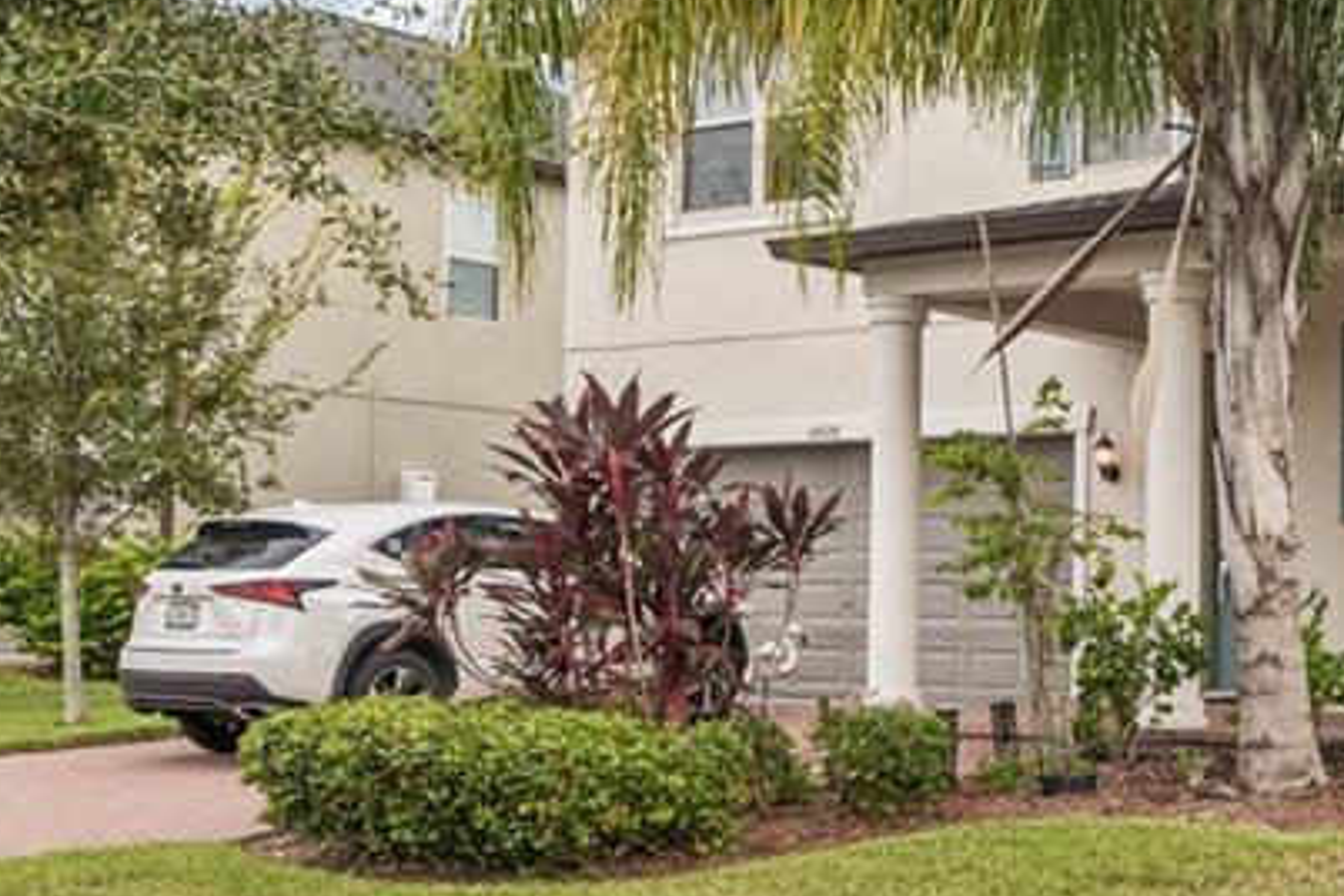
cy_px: 231
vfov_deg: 24.0
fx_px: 2091
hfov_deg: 33.9
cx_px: 1177
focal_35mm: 56
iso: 400
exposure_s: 1/800
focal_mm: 22
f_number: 8
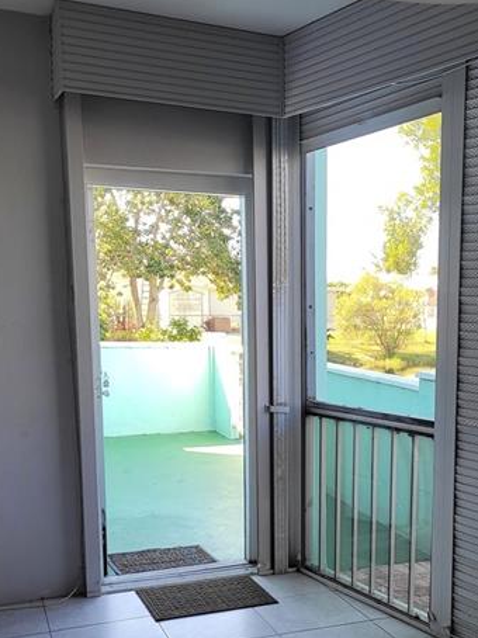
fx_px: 811
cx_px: 351
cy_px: 417
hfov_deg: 32.3
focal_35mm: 44
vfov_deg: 42.5
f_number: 1.8
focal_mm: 5.4
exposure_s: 1/144
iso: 40
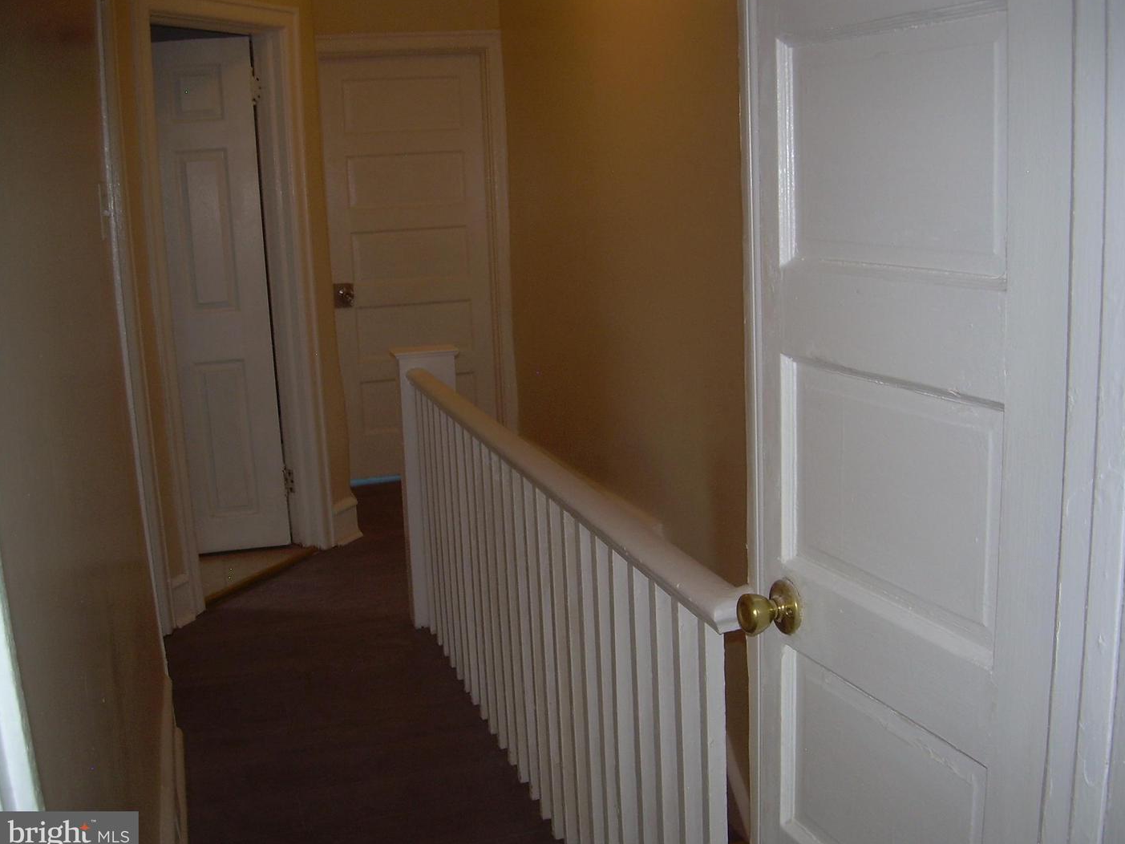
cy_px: 424
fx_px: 1267
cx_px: 575
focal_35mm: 39
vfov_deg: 36.8
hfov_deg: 47.9
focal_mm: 6.3
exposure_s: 1/60
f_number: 2.8
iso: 50
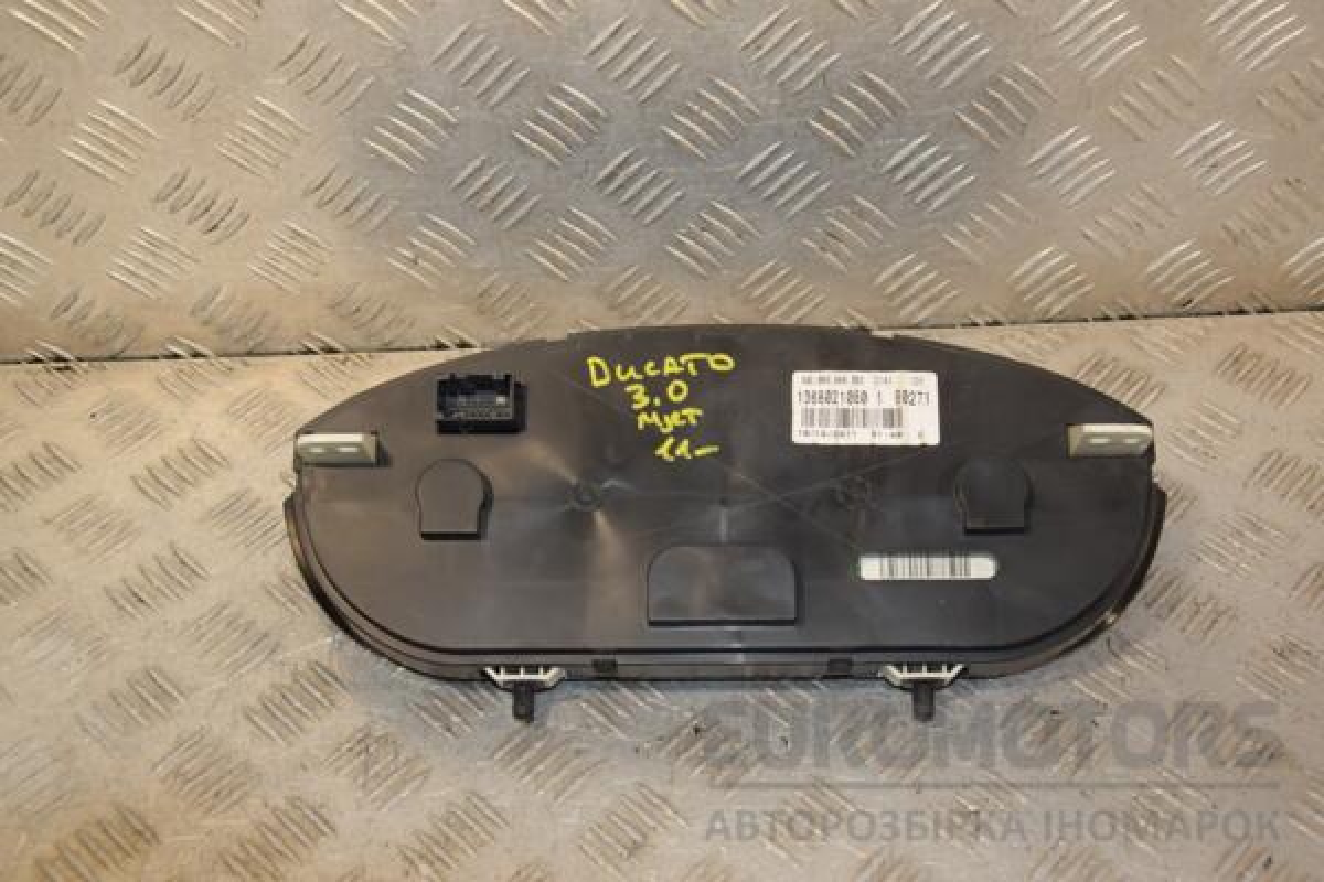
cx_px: 662
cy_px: 441
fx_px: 1765
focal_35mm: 48
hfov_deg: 41.1
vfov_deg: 28.1
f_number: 5.6
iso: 800
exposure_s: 1/200
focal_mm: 32
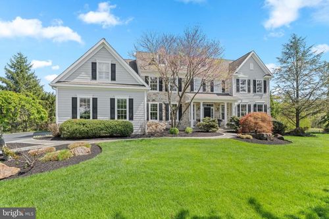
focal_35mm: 18
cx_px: 164
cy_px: 110
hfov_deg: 91.6
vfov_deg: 68.8
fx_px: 160
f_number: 9
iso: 400
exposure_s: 1/160
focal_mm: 17.5
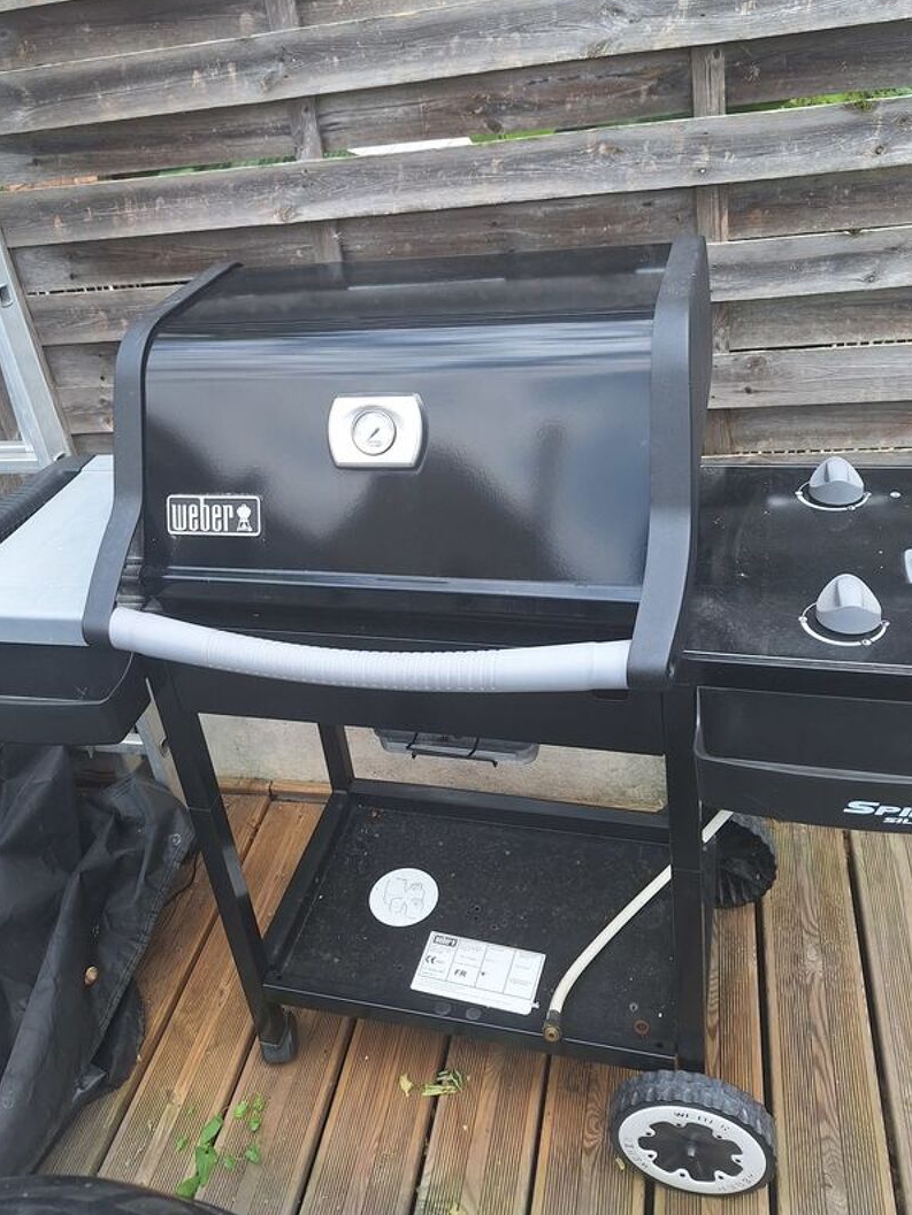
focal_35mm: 29
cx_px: 416
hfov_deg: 48.2
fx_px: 1019
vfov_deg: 60.9
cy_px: 459
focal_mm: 5.54
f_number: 1.8
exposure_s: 1/571
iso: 40
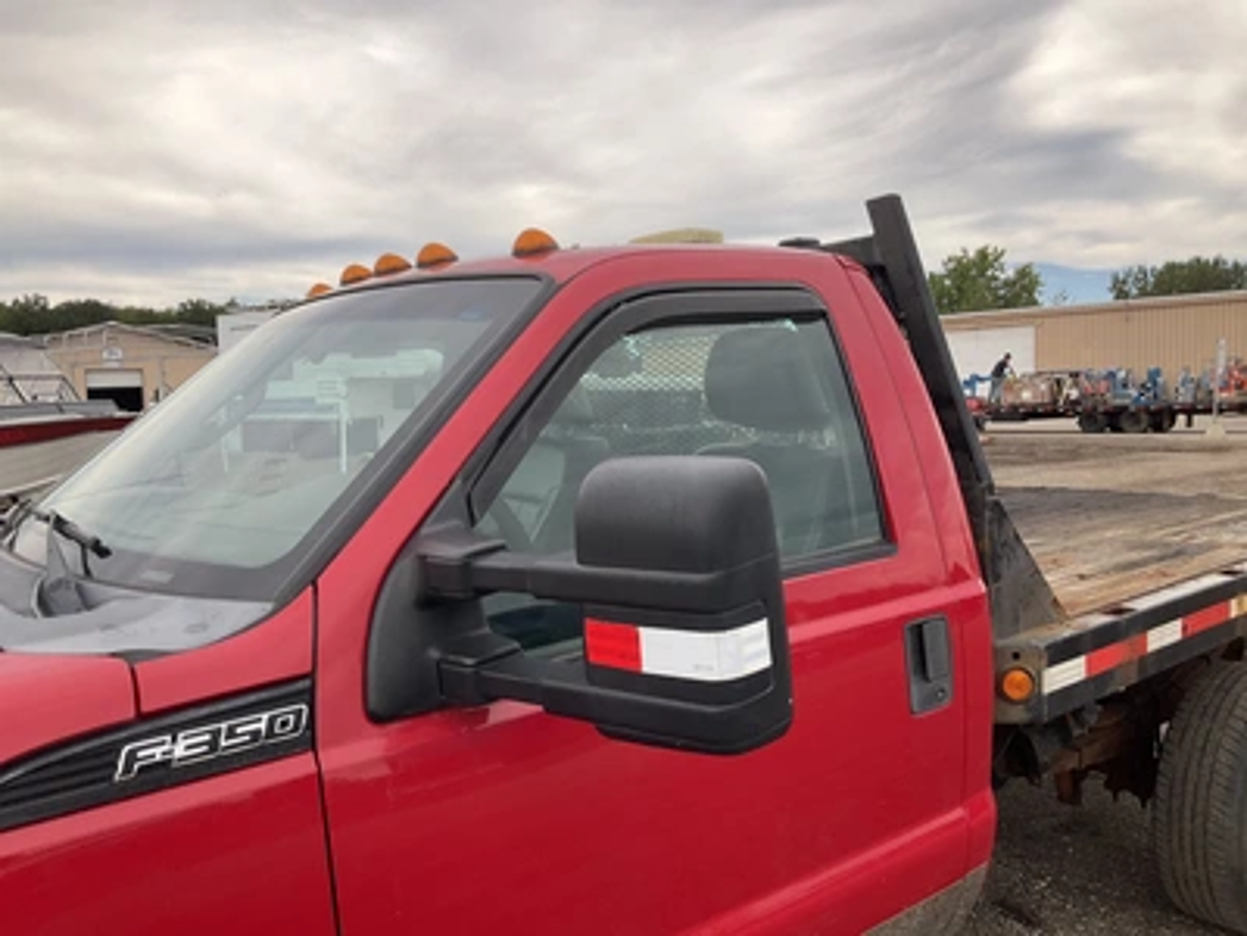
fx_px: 1045
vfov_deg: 48.2
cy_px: 468
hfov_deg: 61.7
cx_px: 624
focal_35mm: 29
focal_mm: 3
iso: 25
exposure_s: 1/540
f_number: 1.8
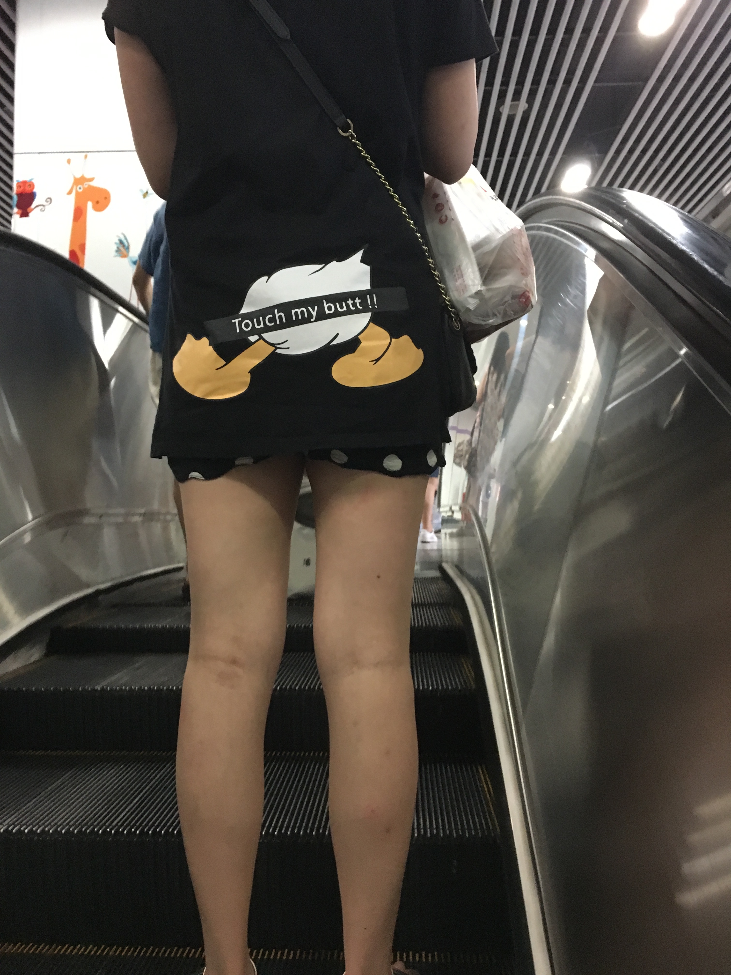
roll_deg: +0.2
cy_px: 488
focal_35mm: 29
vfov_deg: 61.7
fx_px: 817
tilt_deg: +1.5
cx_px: 366
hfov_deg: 48.2
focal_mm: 4.15
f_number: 2.2
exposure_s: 1/17
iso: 250
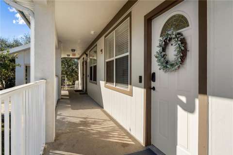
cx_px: 116
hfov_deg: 82.4
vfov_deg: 60.3
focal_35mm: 21
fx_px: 133
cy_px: 78
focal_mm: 20.6
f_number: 14
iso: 200
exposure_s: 1/30
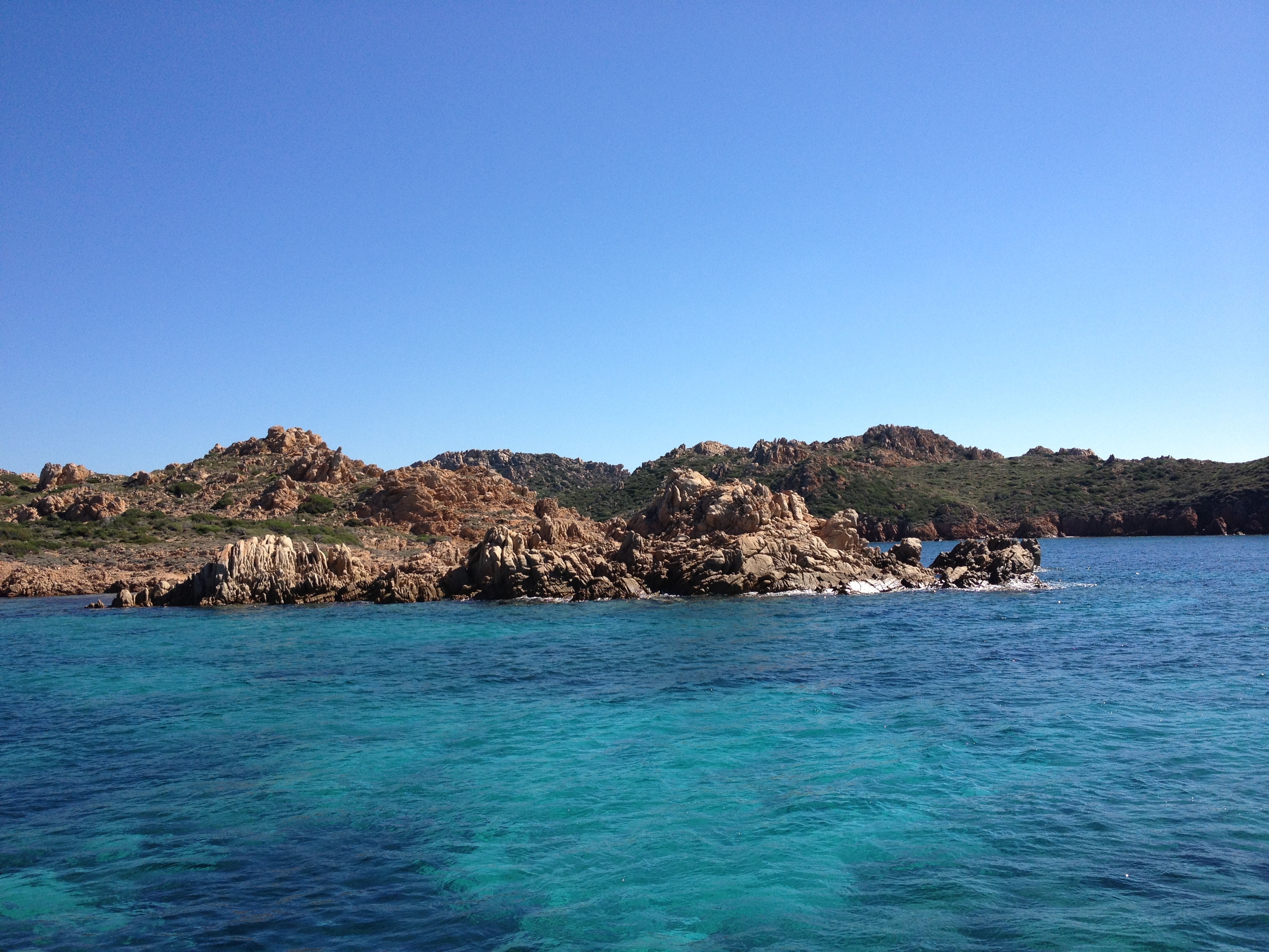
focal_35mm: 35
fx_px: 1283
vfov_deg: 40.7
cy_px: 476
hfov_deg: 52.6
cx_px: 634
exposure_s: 1/1905
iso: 64
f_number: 2.4
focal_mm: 4.28
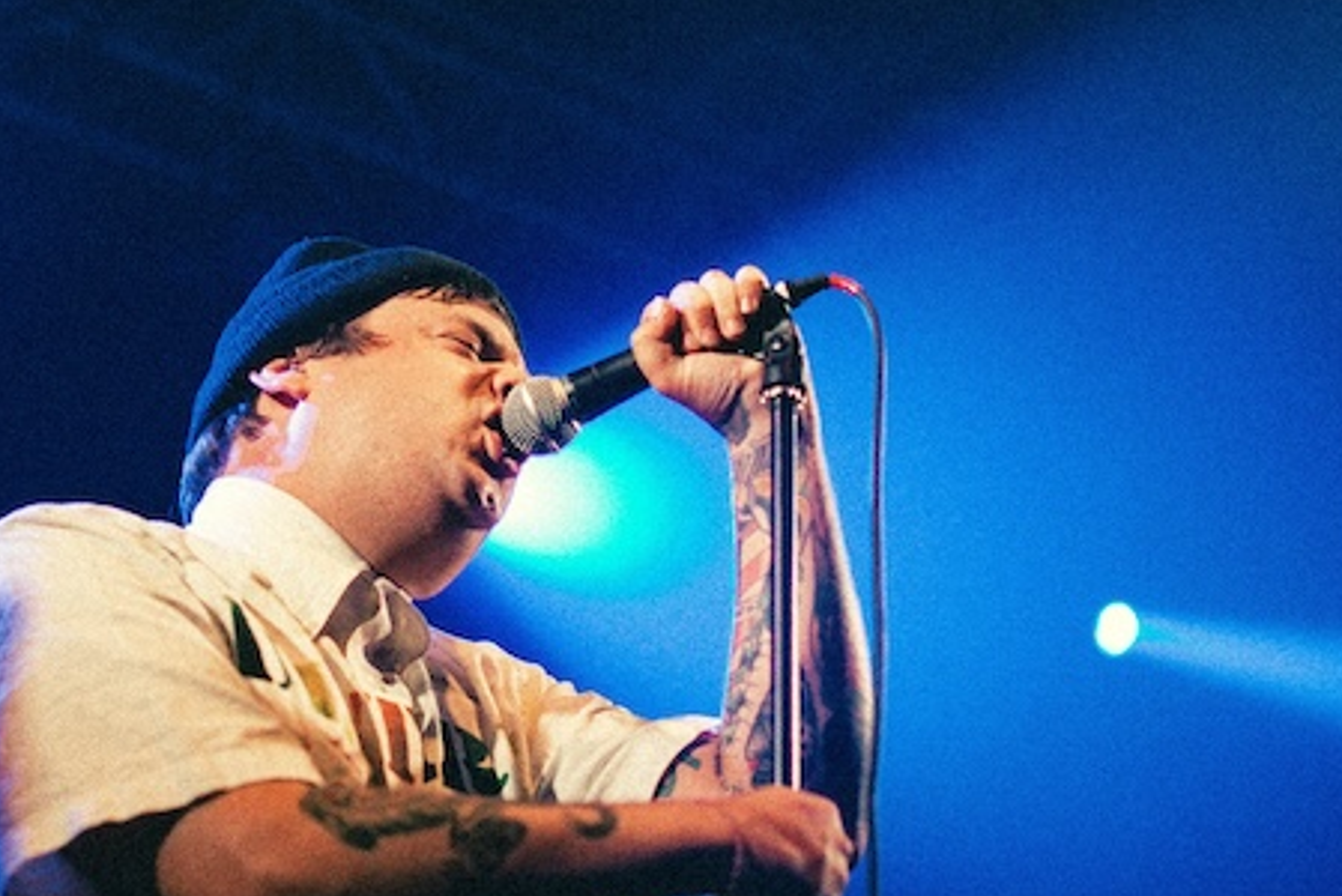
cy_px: 397
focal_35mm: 78
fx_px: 2909
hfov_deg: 25.8
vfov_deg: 17.5
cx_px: 454
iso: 1600
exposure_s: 1/500
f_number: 1.4
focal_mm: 35
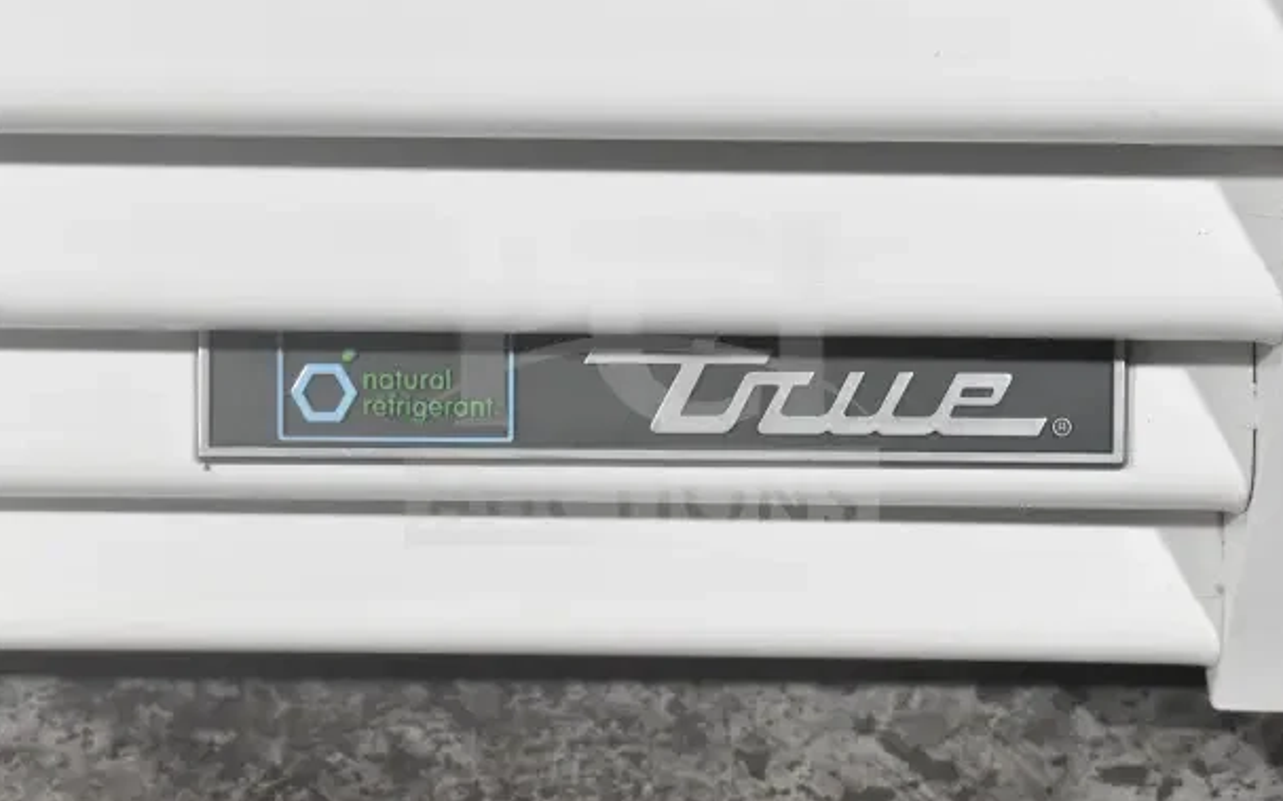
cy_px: 379
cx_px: 640
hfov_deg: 24.5
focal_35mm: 85
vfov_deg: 15.4
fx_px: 2954
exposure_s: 1/200
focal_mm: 55
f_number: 7.1
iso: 6400
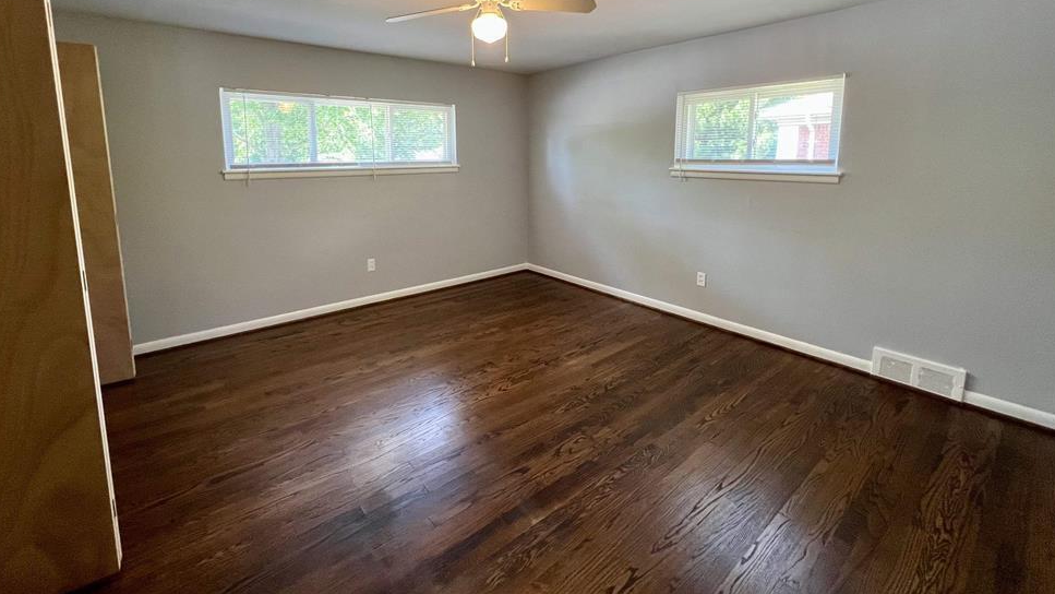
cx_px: 512
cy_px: 211
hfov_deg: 103.0
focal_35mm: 15
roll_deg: +0.4
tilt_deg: -7.0
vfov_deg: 69.0
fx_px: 420
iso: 250
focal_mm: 1.57
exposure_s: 1/60
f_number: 1.8
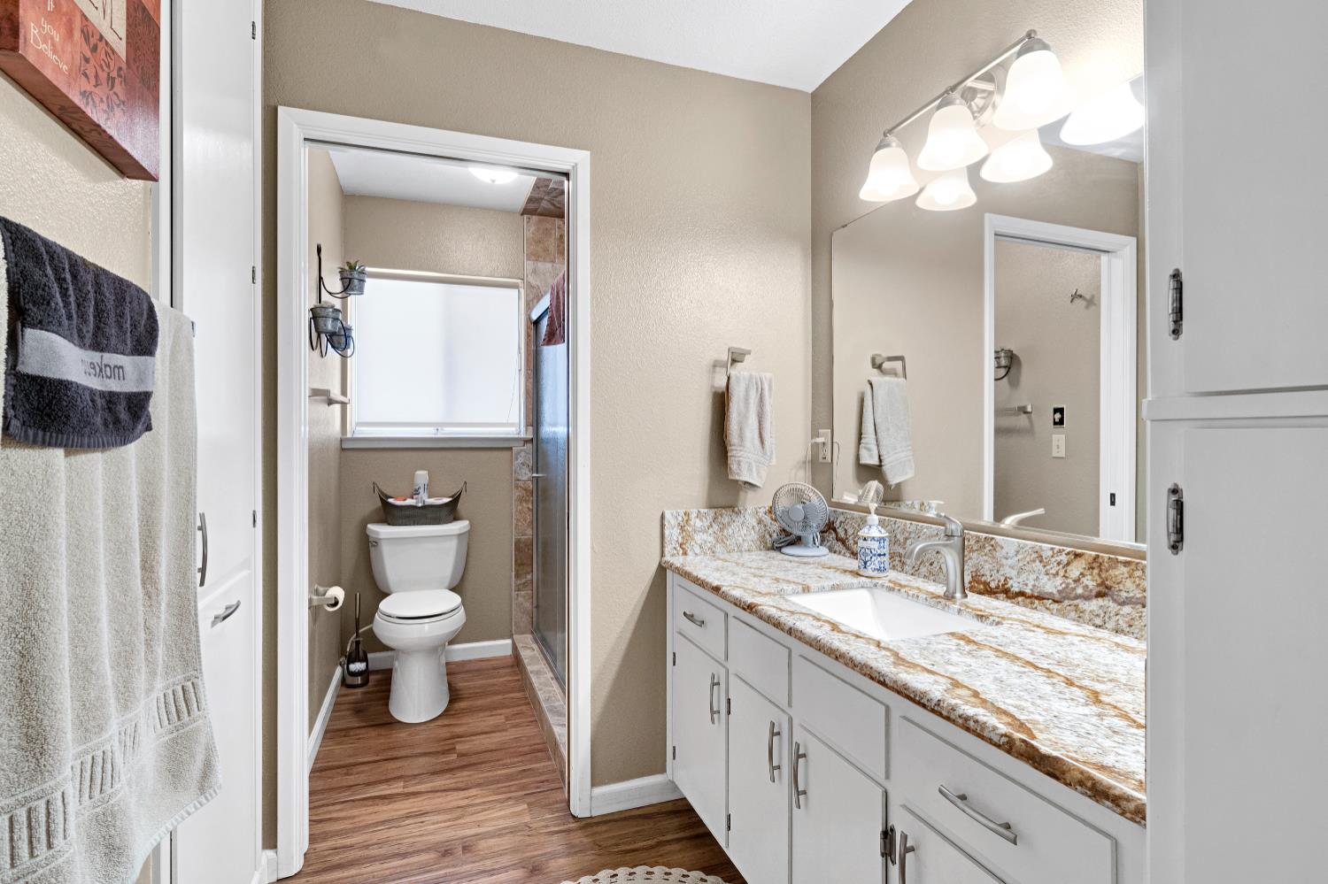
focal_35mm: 16
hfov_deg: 95.0
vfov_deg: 72.0
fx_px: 608
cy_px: 442
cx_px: 664
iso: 320
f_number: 8
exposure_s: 1/10
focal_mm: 11
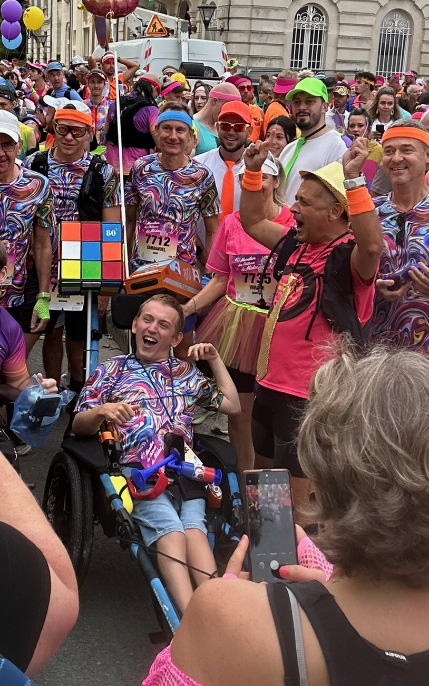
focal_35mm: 50
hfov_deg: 25.7
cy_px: 249
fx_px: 936
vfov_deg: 40.0
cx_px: 160
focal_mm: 2.69
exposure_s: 1/121
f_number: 1.9
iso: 40
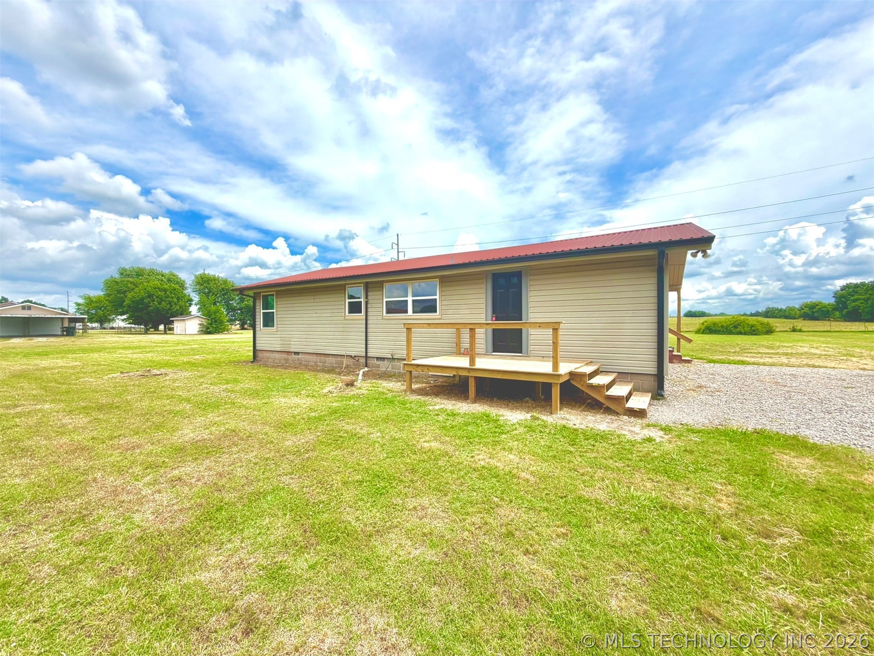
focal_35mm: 14
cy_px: 328
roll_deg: +0.3
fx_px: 353
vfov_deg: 85.7
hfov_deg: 102.1
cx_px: 437
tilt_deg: +0.1
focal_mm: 2.22
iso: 20
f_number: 2.2
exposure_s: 1/1339
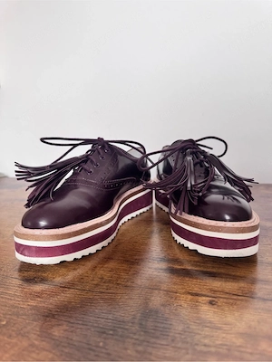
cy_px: 181
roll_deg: +1.3
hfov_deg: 56.8
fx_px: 251
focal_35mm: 24
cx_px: 136
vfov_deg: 71.6
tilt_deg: -9.7
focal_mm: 6.76
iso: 200
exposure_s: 1/112
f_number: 1.78
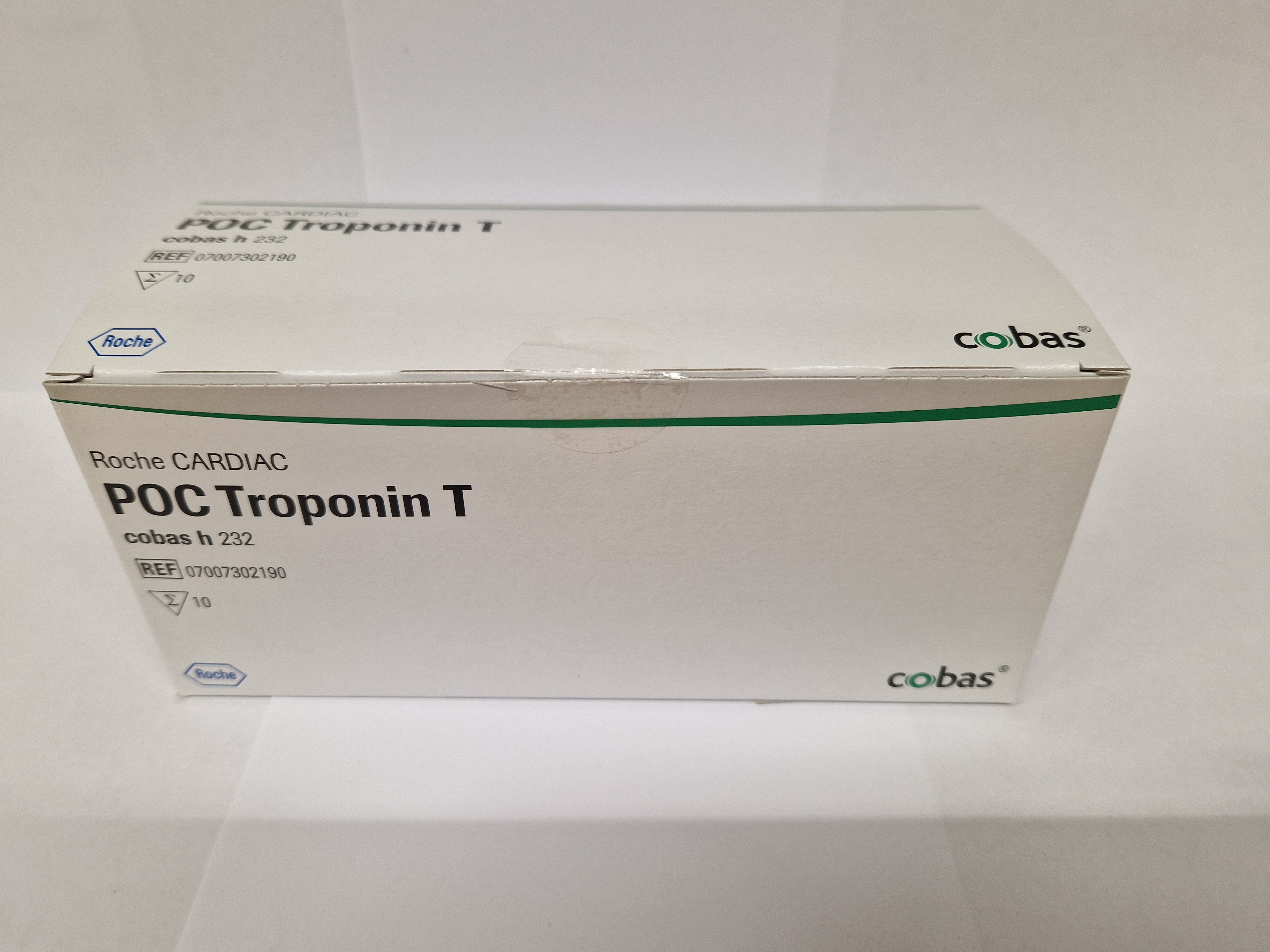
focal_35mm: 24
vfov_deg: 56.8
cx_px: 613
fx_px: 881
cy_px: 475
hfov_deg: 71.6
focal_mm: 5.4
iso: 50
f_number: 1.8
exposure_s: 1/104
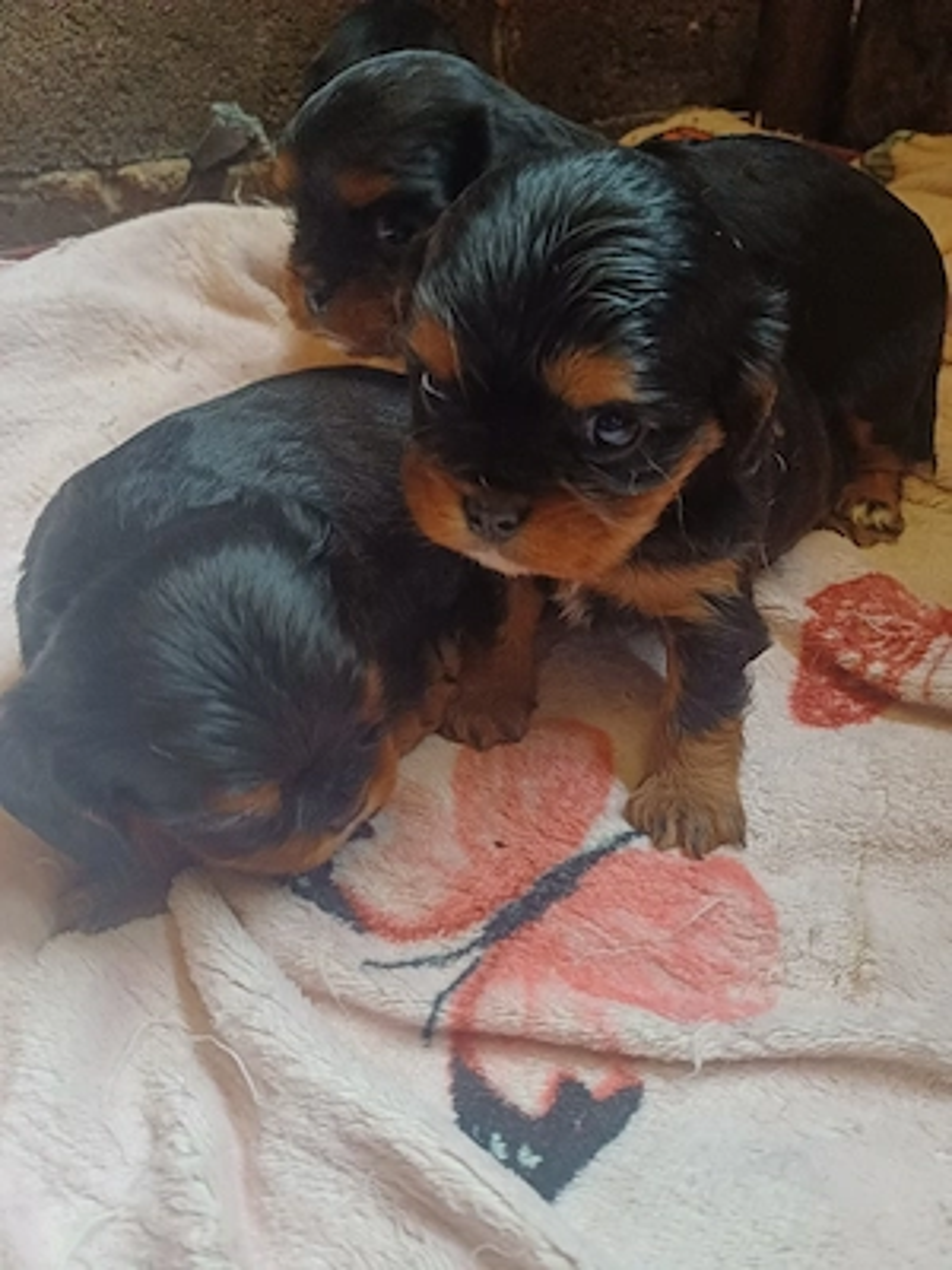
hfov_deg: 54.9
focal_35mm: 25
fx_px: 917
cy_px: 635
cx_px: 476
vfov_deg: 69.4
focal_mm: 4.65
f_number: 1.8
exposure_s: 1/25
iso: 500
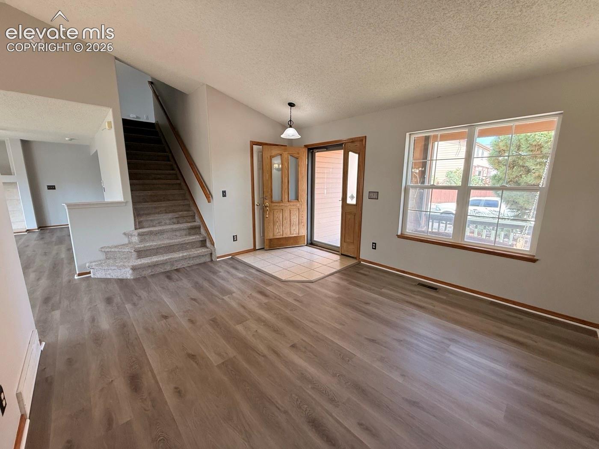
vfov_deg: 85.7
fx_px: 242
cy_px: 224
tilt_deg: -9.9
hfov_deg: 102.1
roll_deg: -0.1
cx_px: 300
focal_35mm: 14
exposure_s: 1/120
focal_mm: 2.22
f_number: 2.2
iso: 160
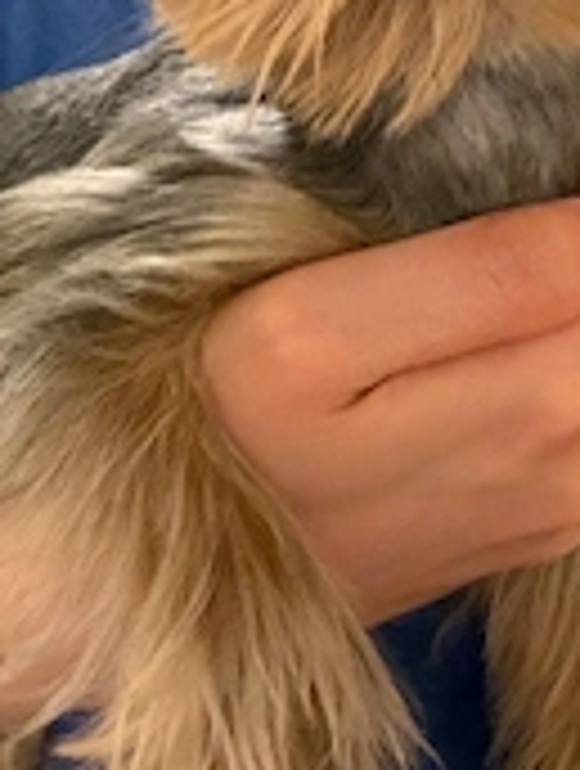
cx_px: 225
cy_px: -9
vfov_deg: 26.2
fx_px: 1558
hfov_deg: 21.1
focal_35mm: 70
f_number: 1.9
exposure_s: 1/25
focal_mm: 2.71
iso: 400
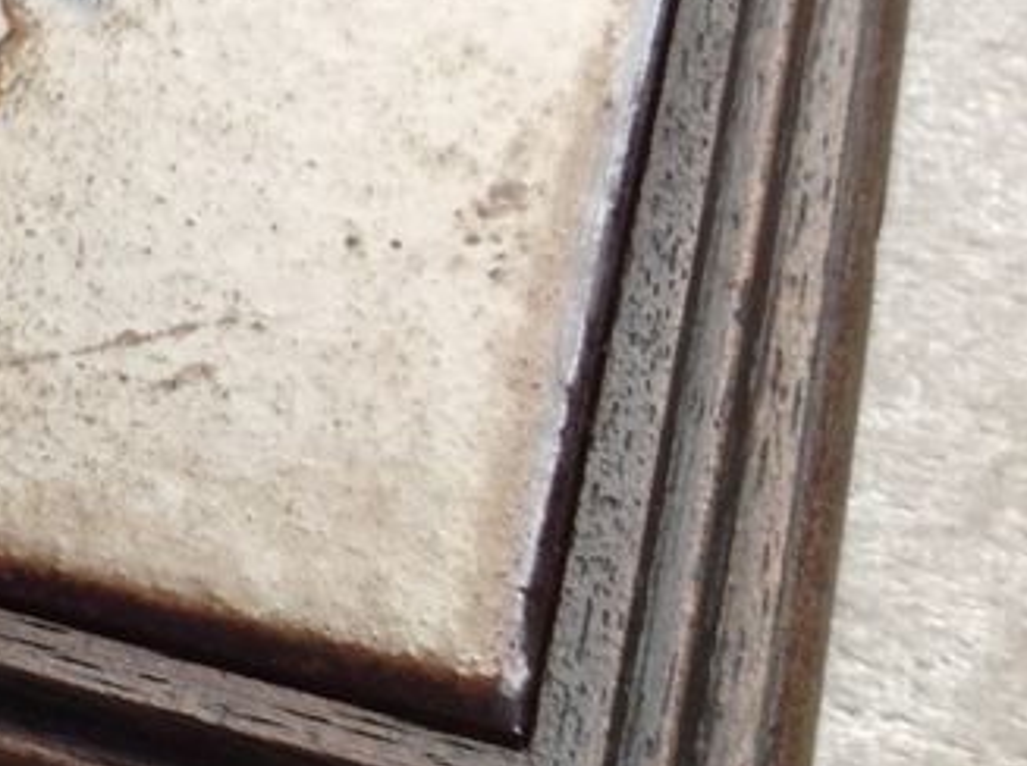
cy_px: 146
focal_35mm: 107
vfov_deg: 13.7
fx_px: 3169
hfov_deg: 16.9
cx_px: -465
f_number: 2.4
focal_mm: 4.28
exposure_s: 1/15
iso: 80
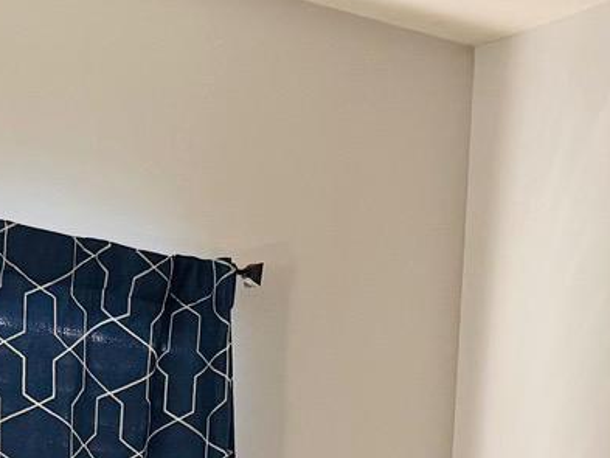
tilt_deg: -3.3
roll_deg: -2.3
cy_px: 932
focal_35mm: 125
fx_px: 2203
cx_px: -71
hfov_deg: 15.3
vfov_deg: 10.8
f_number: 1.78
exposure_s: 1/60
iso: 320
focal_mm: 6.86
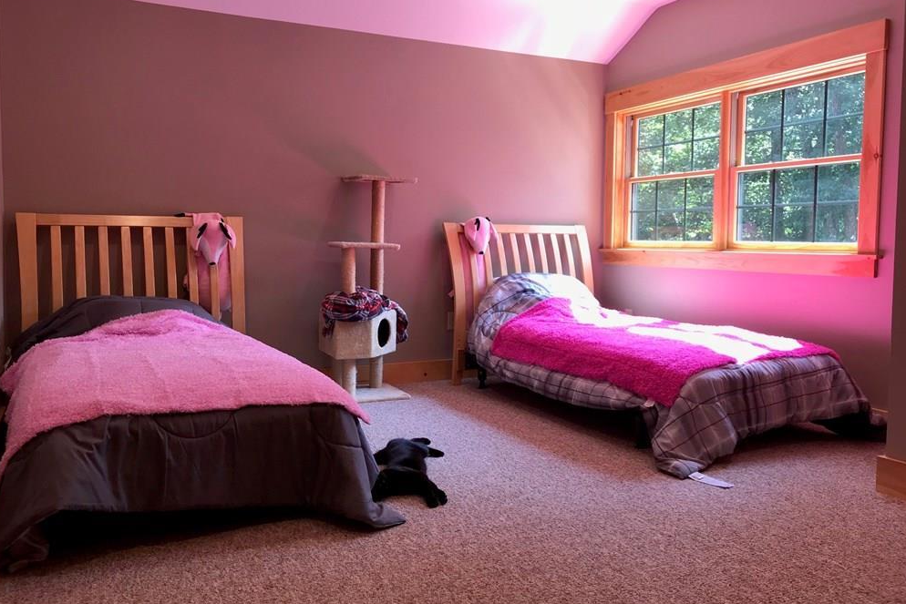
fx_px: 755
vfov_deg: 43.6
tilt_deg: -4.2
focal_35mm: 30
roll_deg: -1.0
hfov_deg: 61.9
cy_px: 292
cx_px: 457
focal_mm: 3.99
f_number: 1.8
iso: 25
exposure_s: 1/60
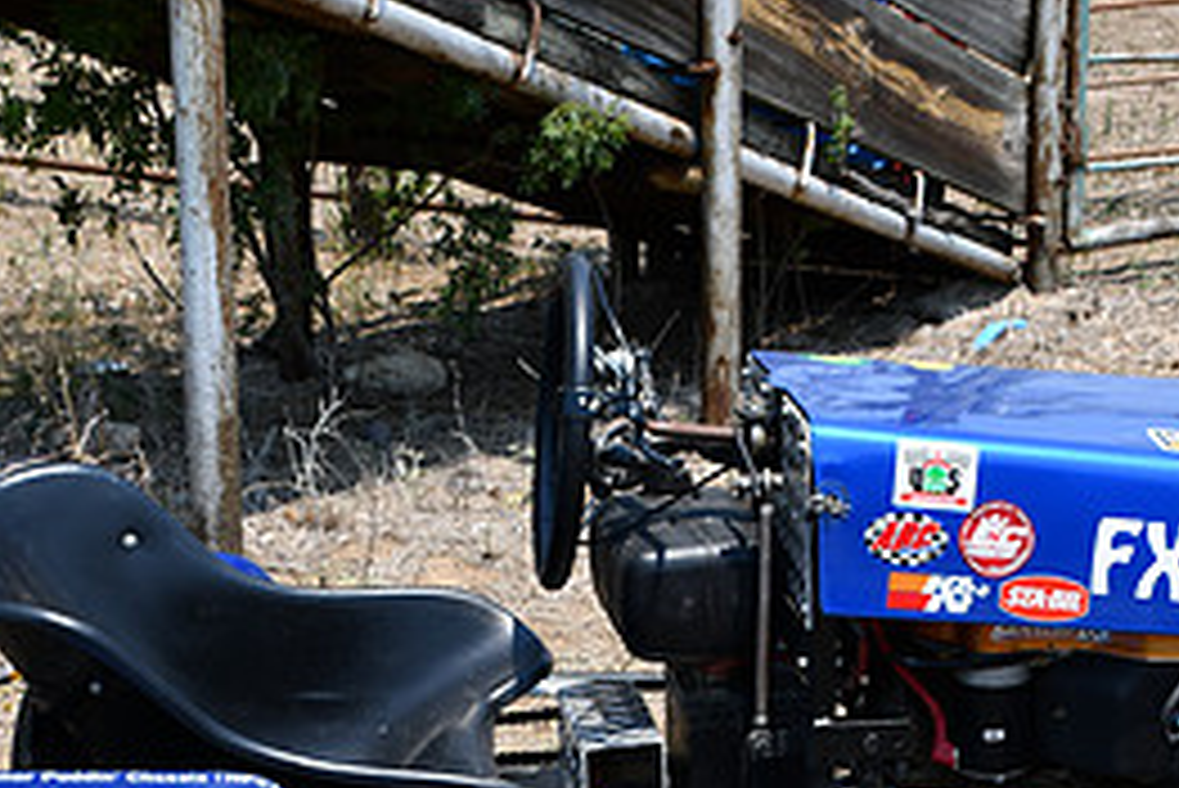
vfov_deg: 14.7
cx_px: 832
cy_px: 565
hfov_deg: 21.8
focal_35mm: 93
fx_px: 3047
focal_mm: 28
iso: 100
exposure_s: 1/250
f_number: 8
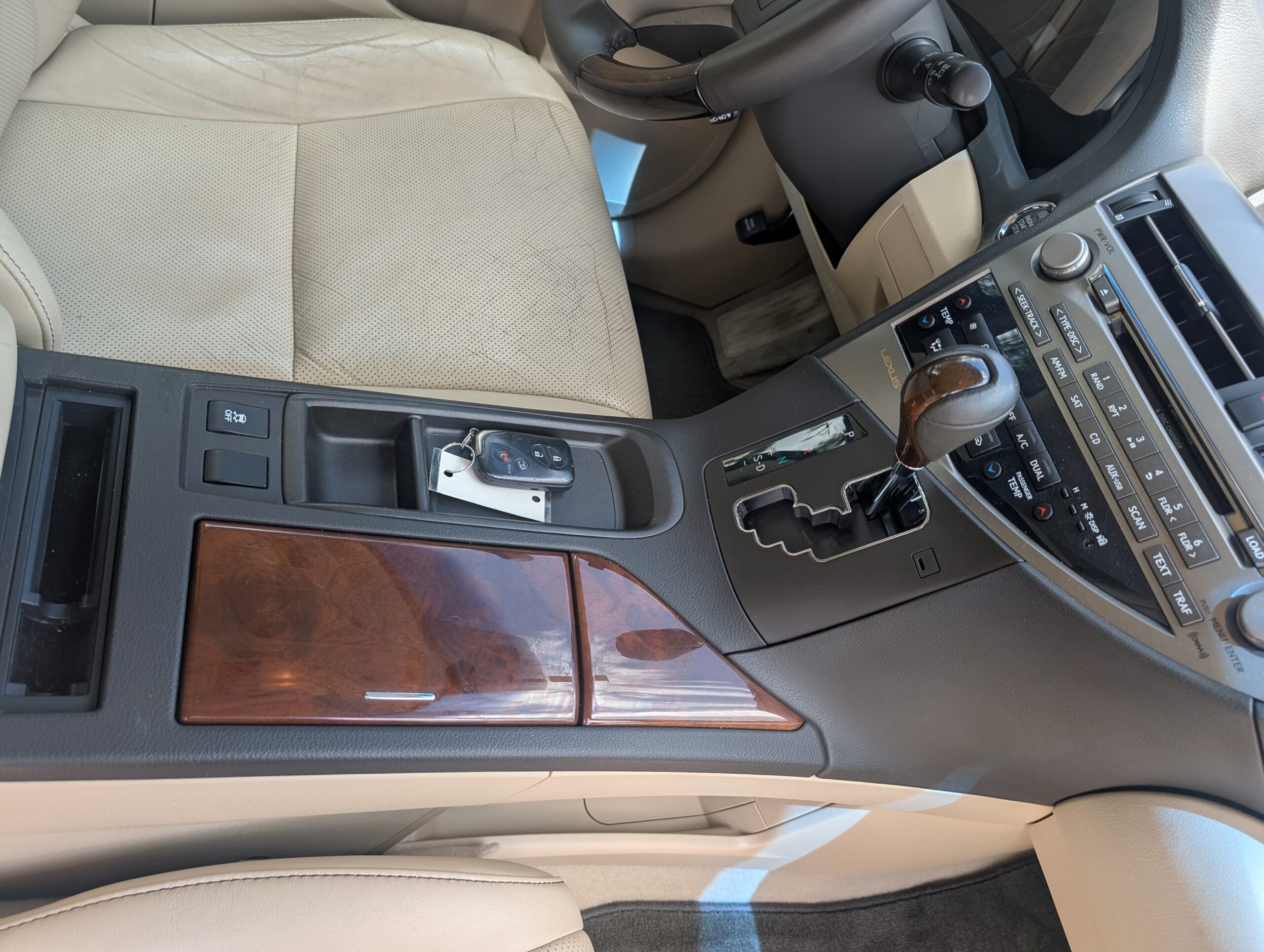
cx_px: 632
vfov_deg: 56.9
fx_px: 878
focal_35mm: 24
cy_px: 476
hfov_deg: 71.5
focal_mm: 6.9
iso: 19
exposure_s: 1/92.2
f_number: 1.68
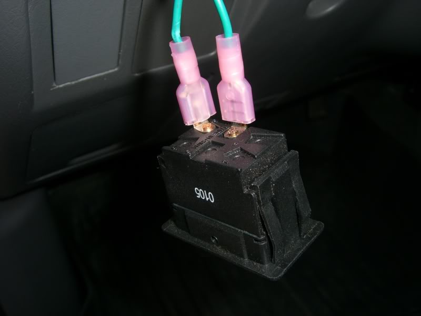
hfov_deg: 49.0
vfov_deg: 37.7
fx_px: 462
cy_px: 158
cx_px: 210
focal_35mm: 38
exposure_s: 1/60
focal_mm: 6.2
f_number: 4.3
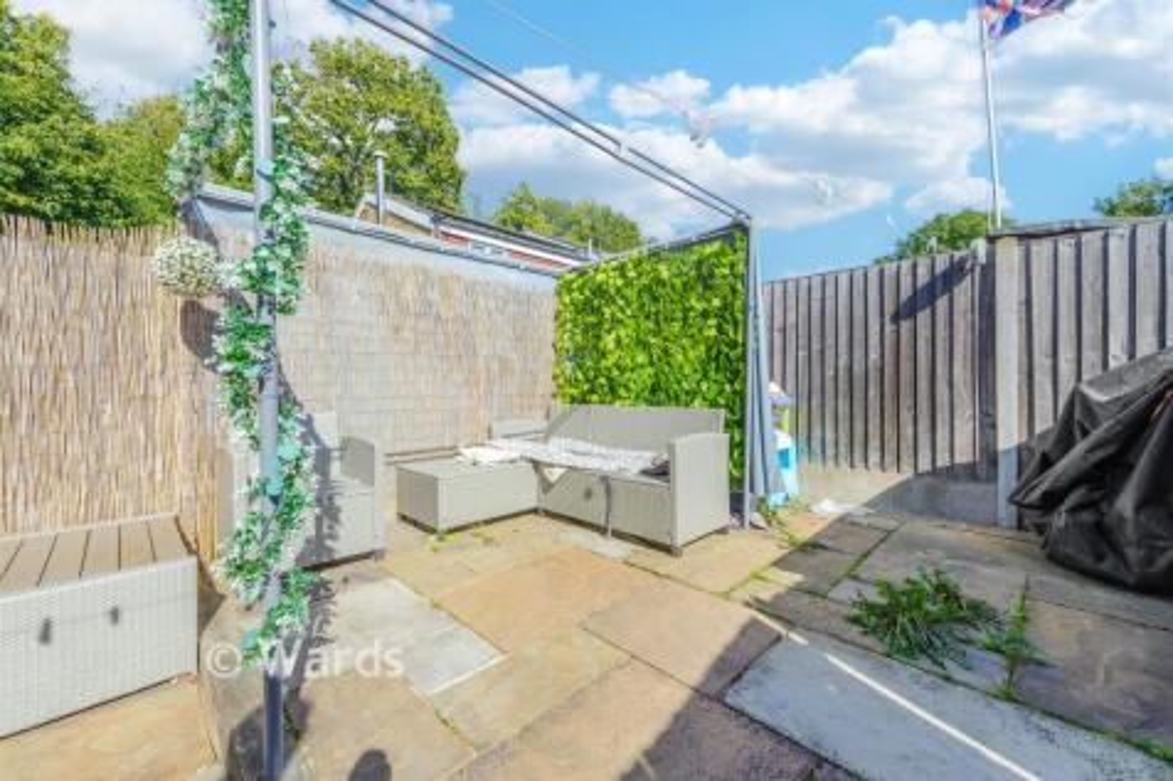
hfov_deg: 104.3
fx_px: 456
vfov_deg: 81.2
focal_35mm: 14
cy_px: 390
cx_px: 586
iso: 100
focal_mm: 14
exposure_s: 1/250
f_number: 8
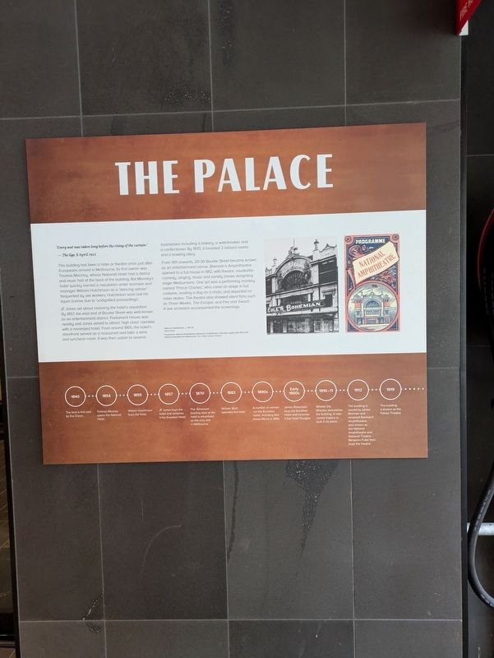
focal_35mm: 25
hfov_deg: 54.9
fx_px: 475
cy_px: 329
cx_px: 247
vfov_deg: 69.4
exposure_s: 1/25
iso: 491
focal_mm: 5.43
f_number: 1.89
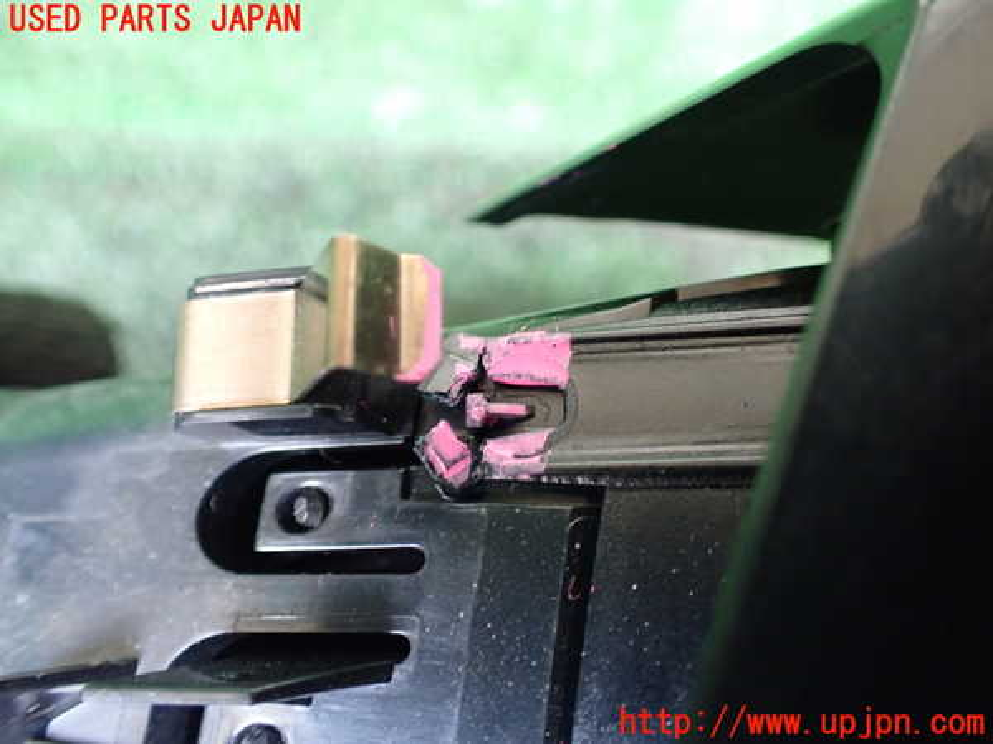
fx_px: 861
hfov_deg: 60.0
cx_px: 496
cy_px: 372
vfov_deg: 46.8
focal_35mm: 30
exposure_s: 1/40
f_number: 2.3
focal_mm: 5.4
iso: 800
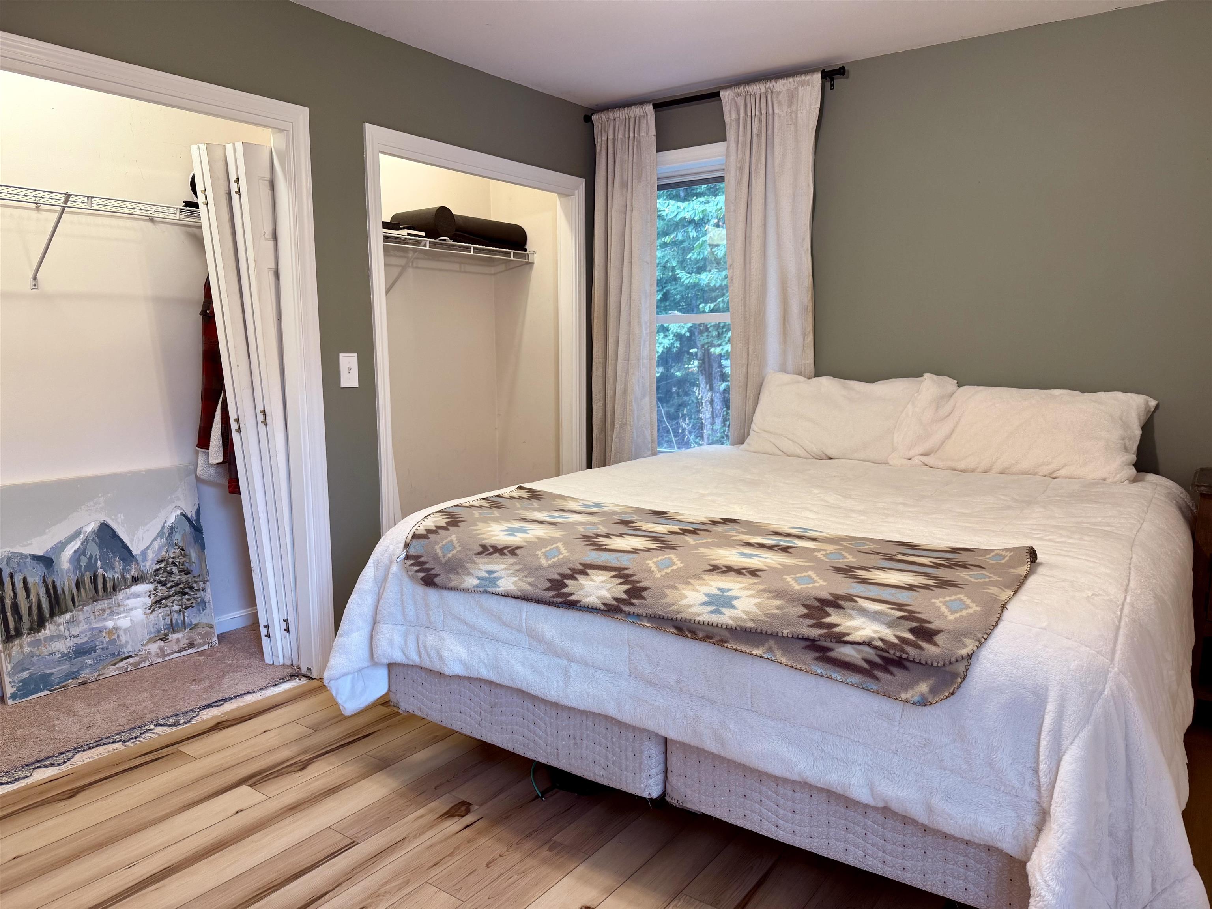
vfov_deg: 56.8
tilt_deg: -7.1
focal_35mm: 24
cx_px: 606
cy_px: 454
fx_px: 840
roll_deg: +0.3
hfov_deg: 71.6
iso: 125
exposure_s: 1/60
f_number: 1.78
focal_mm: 6.76
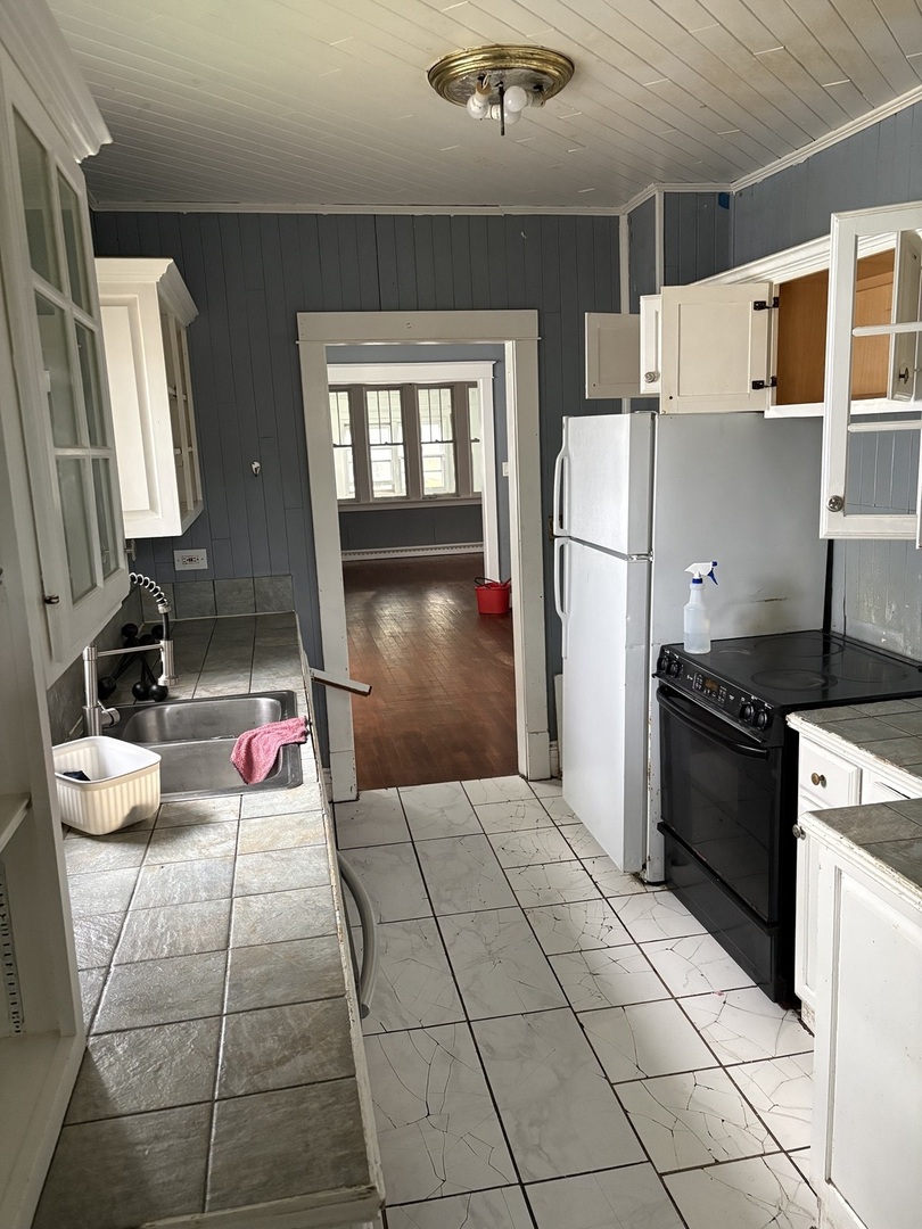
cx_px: 461
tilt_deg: -10.0
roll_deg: +2.1
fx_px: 923
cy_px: 614
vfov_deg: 67.3
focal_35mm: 26
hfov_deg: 53.1
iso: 500
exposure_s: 1/59
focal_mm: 5.96
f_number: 1.6
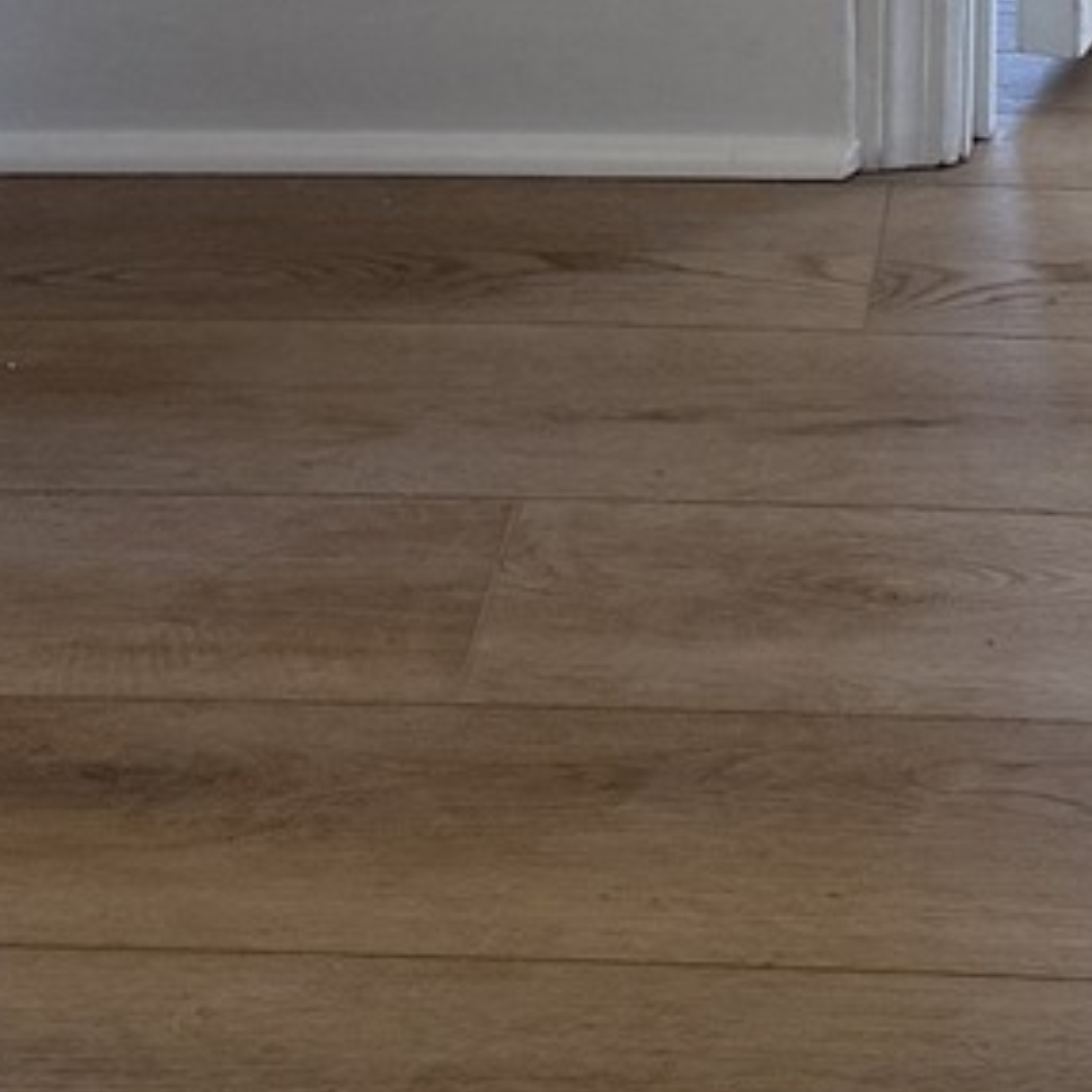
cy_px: -935
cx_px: 863
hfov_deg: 10.2
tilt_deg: -8.3
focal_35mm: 171
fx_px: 6103
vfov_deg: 9.7
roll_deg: -0.7
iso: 64
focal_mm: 6.76
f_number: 1.78
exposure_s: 1/220
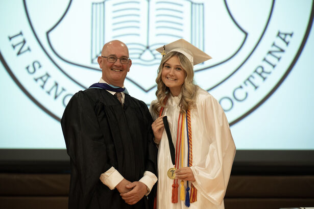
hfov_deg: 10.3
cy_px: 104
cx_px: 157
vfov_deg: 6.9
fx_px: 1744
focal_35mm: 200
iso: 1600
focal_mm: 200
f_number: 4
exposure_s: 1/100
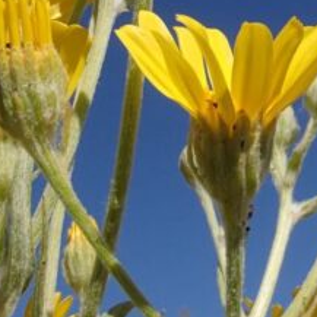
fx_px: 1202
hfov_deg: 15.0
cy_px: 73
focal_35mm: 116
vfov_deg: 15.0
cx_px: 237
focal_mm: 6.64
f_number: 4.7
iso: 100
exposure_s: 1/1250
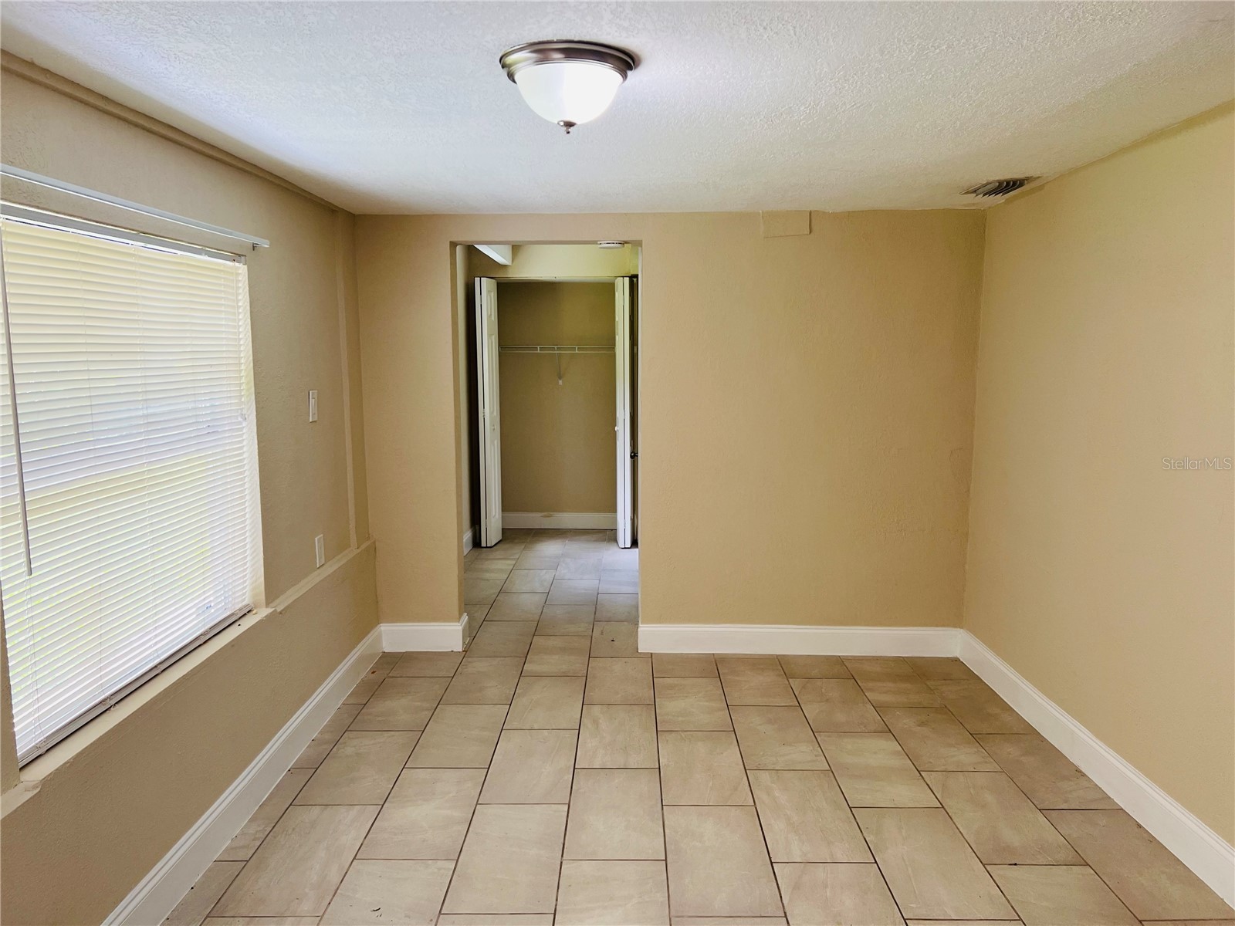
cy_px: 463
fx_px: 928
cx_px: 618
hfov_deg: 67.3
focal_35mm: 26
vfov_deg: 53.1
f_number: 1.5
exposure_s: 1/160
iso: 64
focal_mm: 5.7
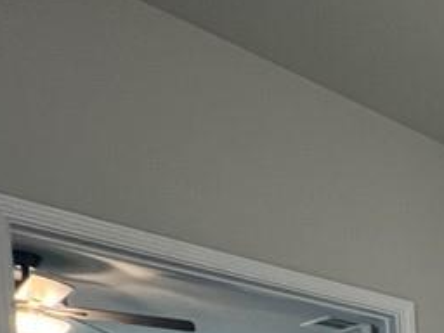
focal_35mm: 52
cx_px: 813
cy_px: 574
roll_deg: +0.7
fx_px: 667
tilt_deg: -5.0
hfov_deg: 21.7
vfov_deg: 20.8
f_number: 1.8
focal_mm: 1.57
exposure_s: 1/120
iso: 250
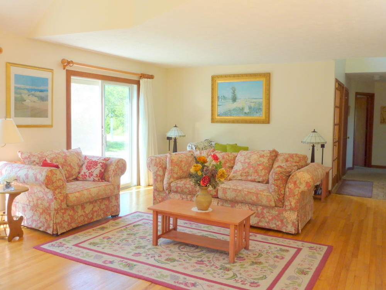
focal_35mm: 32
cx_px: 193
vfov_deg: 44.2
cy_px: 145
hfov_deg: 56.8
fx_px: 357
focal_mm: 5.3
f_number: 3.5
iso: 80
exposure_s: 1/40
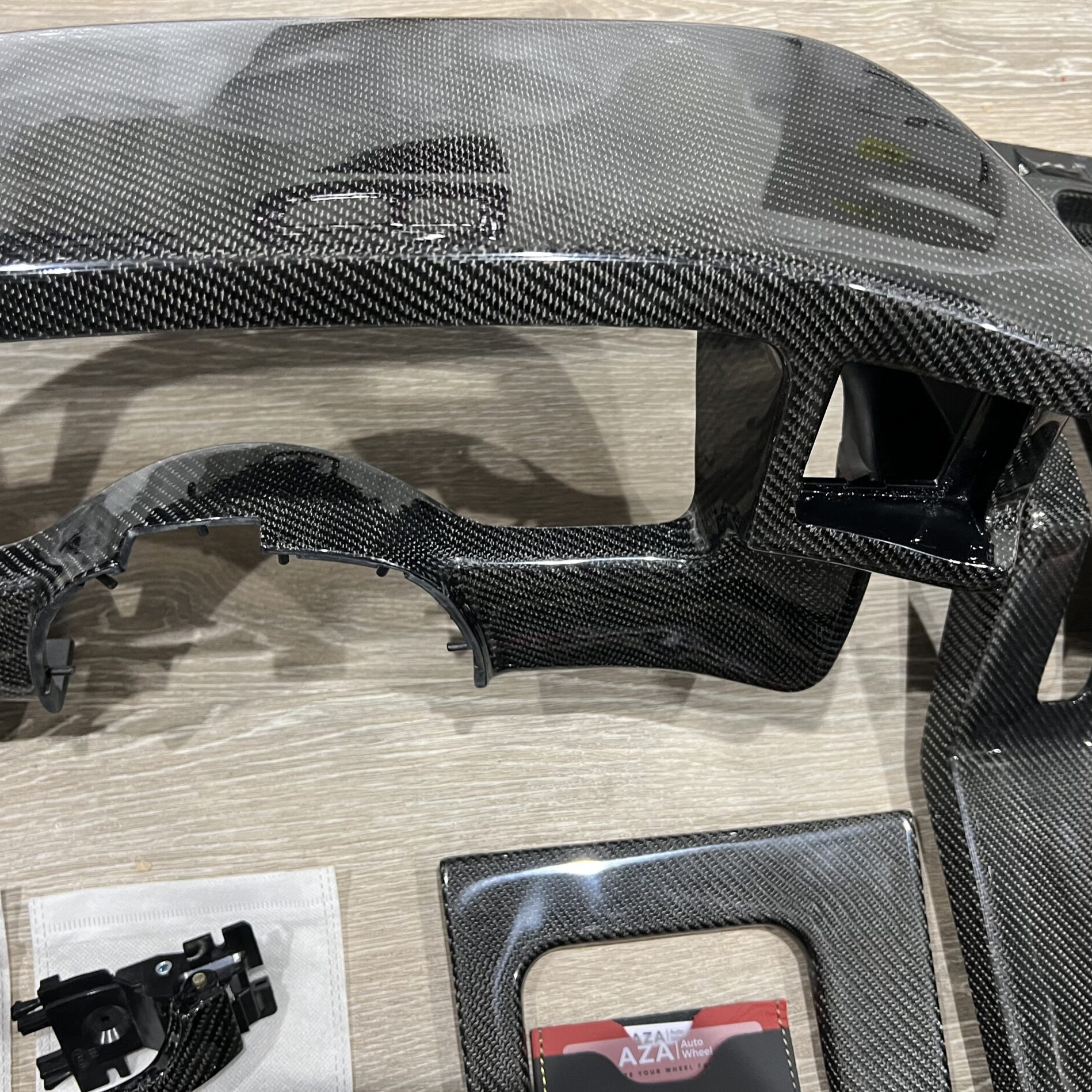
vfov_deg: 52.5
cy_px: 551
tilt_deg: -73.3
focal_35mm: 31
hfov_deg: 52.5
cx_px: 508
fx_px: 1106
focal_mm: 5.7
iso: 400
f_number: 1.5
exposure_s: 1/60
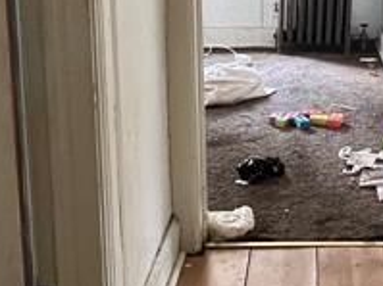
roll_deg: +0.0
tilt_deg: -9.8
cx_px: 279
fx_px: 741
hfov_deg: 28.6
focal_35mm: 67
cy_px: 21
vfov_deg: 21.4
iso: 640
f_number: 1.8
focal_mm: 1.57
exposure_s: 1/60
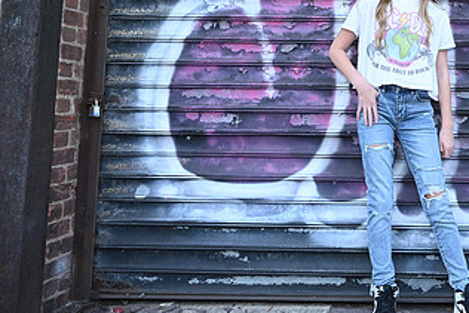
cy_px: 55
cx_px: 417
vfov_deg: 29.7
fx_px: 573
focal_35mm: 44
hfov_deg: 41.2
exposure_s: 1/80
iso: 800
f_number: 6.3
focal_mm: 24
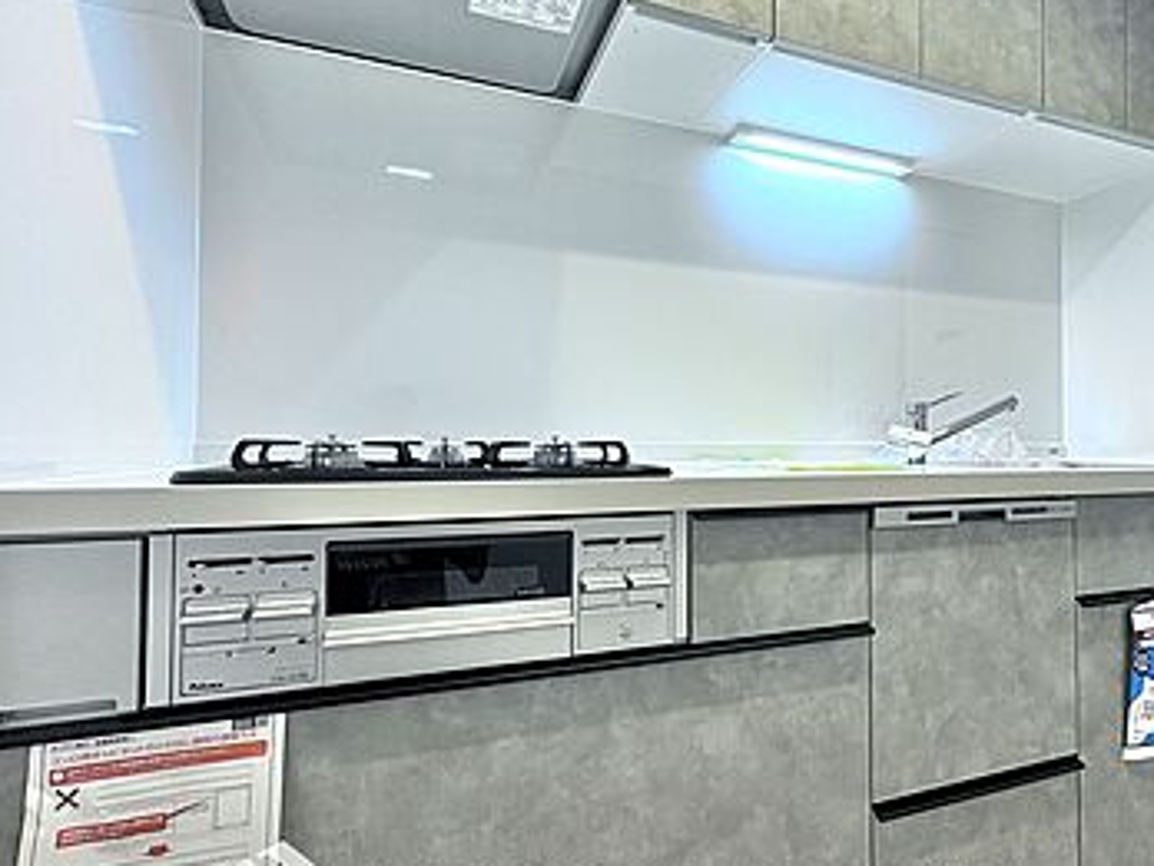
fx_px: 600
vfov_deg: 71.6
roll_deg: +0.3
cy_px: 431
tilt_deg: +0.7
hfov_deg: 87.5
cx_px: 630
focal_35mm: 18
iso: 125
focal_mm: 2.22
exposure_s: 1/99
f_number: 2.2
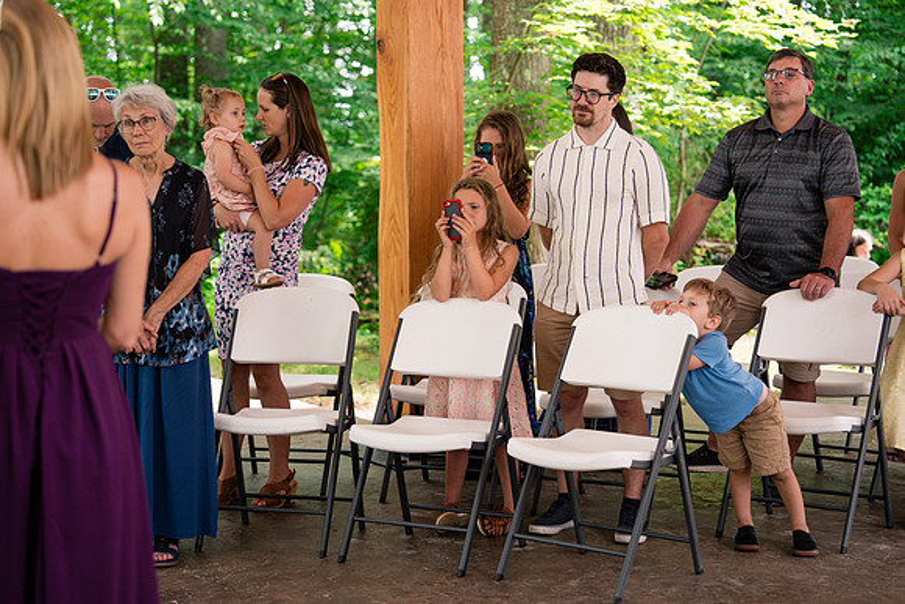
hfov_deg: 28.8
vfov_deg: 19.5
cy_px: 302
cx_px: 452
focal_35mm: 70
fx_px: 1760
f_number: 2.8
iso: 400
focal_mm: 70
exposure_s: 1/500
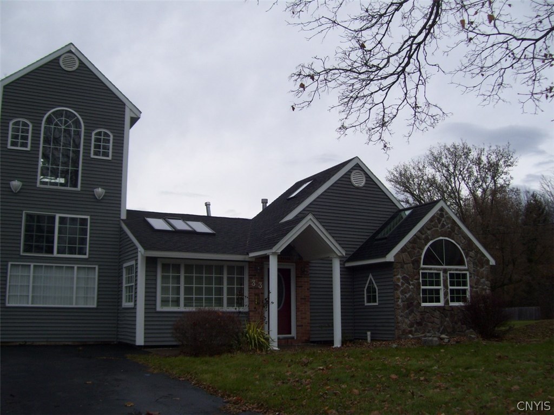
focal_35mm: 36
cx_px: 277
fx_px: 576
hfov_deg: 51.4
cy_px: 208
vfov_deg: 39.7
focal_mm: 6
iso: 80
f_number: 2.7
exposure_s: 1/125
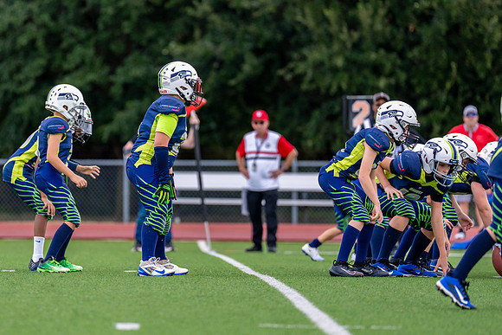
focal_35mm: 304
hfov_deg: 6.8
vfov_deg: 4.5
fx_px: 4246
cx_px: 163
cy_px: 157
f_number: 2.8
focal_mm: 200
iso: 400
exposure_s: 1/2500
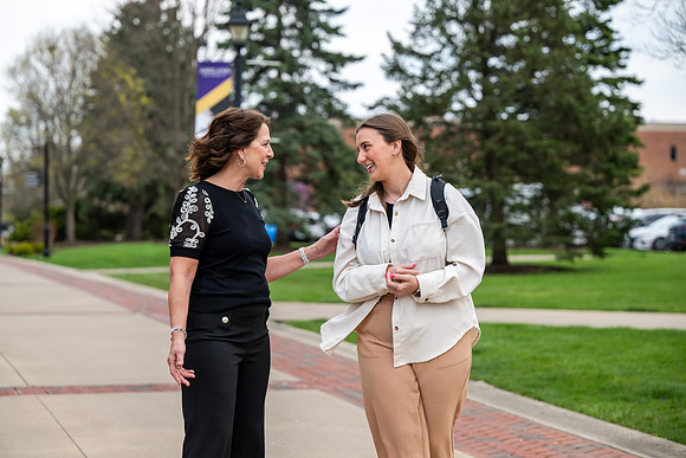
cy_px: 229
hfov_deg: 23.1
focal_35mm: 88
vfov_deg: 15.5
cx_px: 343
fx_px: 1677
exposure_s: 1/800
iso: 200
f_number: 3.2
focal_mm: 88
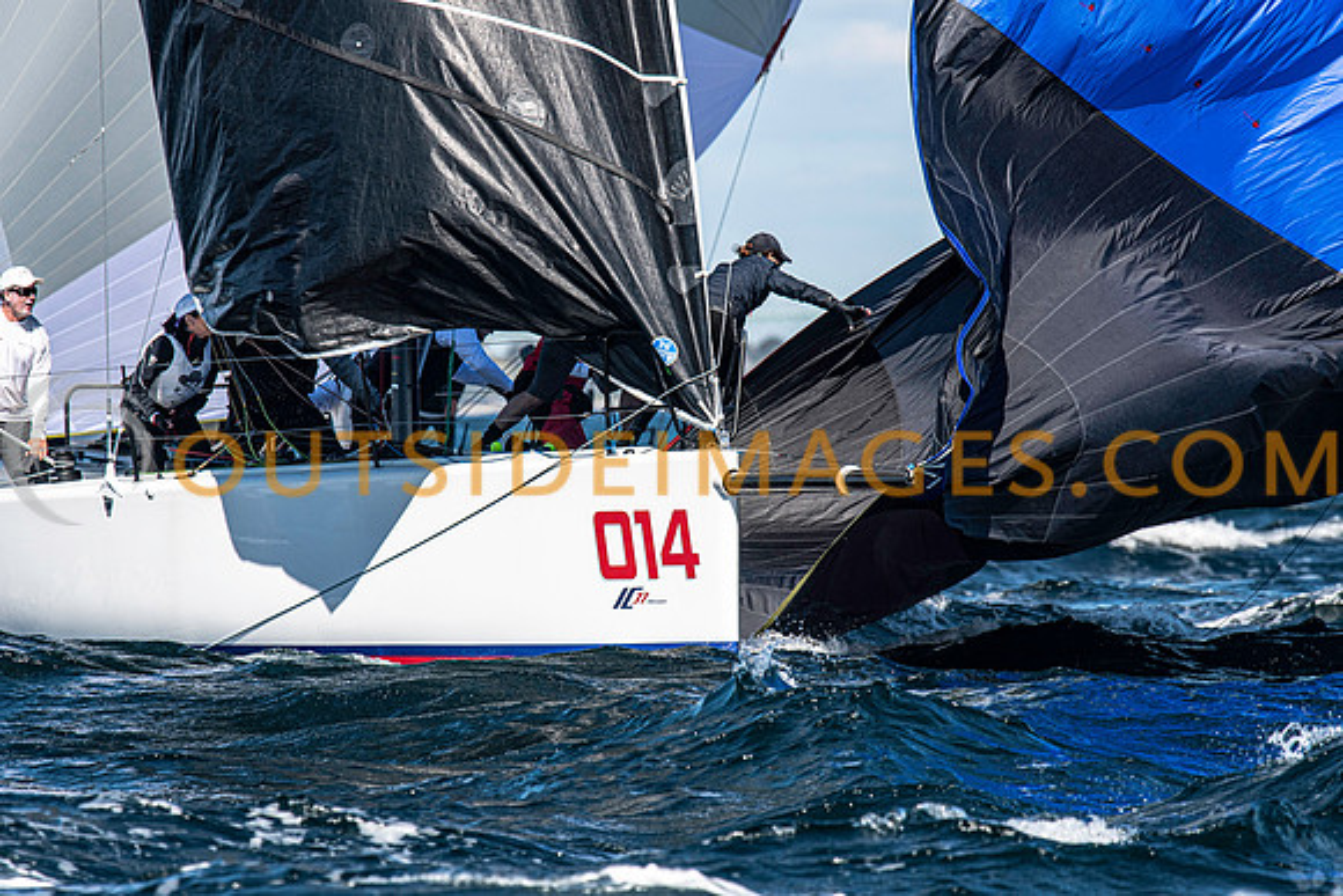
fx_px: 16791
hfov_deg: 4.6
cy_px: 448
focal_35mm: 450
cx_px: 672
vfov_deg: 3.1
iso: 320
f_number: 5
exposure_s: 1/2000
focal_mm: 300
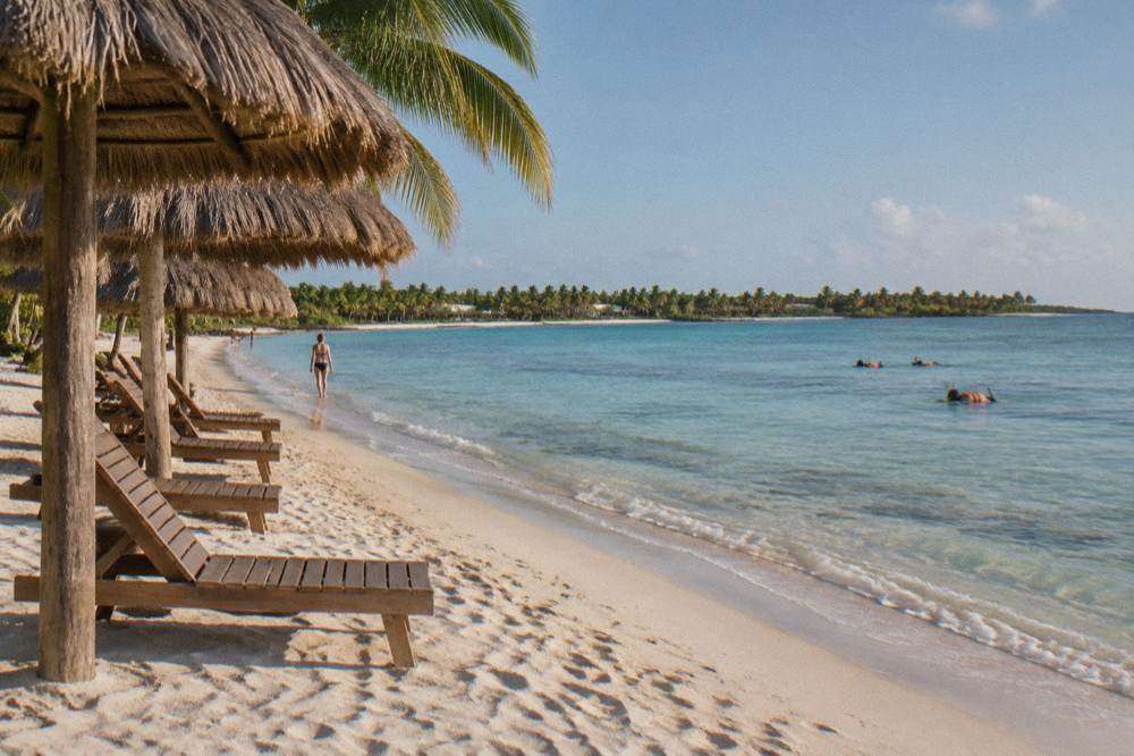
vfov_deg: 37.8
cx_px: 567
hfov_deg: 54.5
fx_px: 1102
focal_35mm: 35
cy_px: 378
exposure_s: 1/800
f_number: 7.1
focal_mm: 35
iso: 200
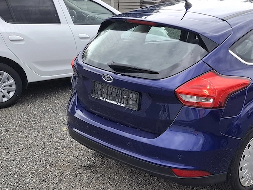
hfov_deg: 40.5
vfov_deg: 31.3
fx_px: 329
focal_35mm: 45
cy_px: 152
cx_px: 200
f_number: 1.8
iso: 50
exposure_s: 1/100
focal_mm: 5.54
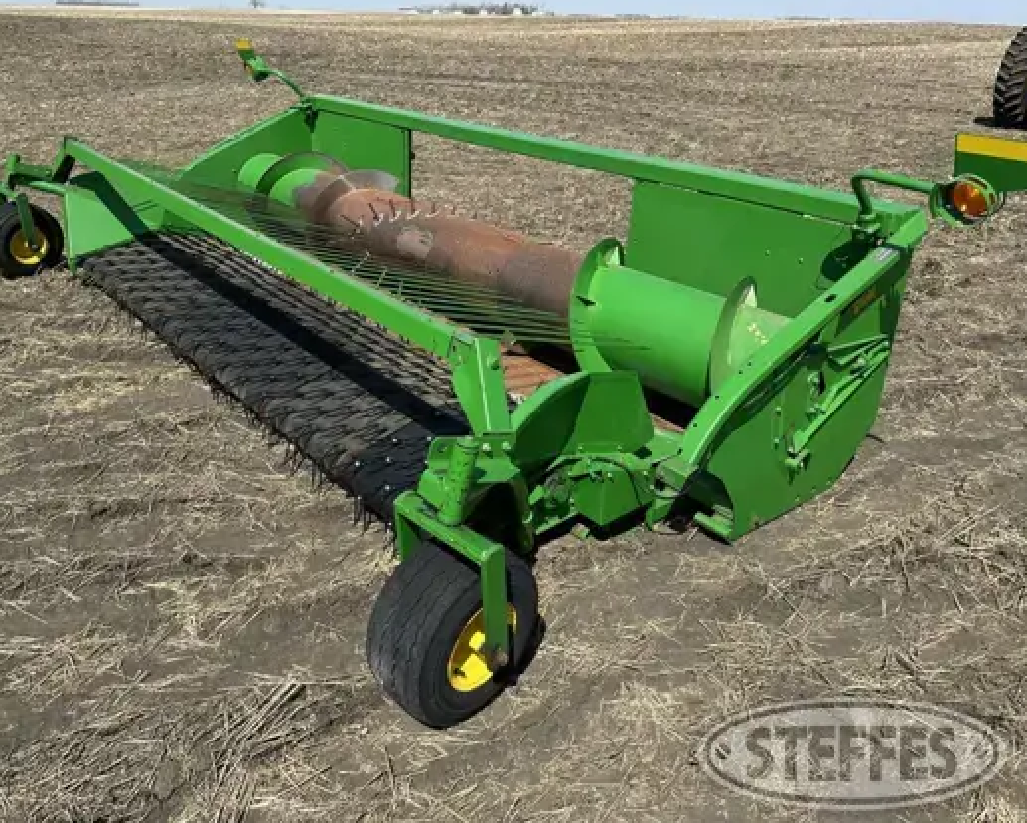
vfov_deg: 49.9
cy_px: 356
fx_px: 882
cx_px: 413
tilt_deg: -20.3
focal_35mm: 29
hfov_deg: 59.9
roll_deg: -0.9
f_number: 1.78
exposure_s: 1/4016
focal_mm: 6.86
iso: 80
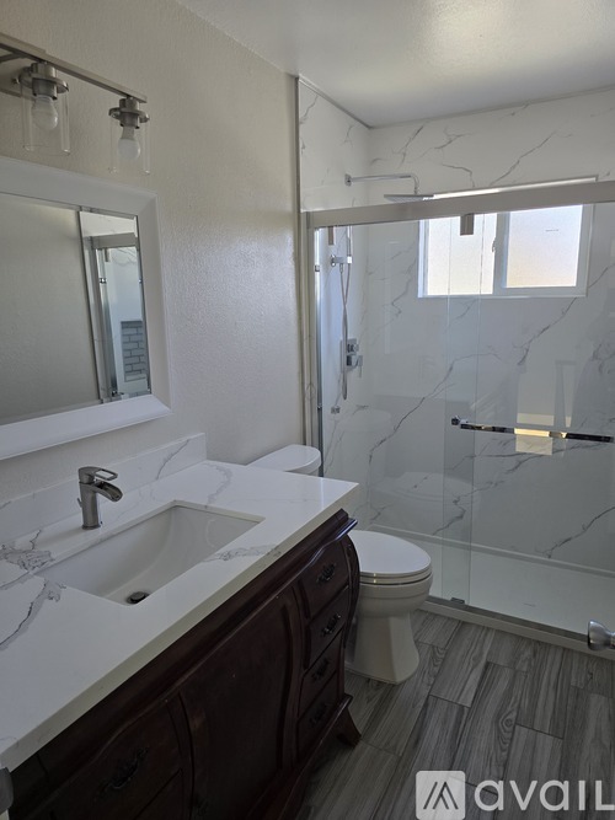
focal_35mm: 23
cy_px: 410
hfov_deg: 58.9
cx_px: 308
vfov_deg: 73.9
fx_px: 545
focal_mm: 6.3
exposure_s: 1/180
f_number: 1.7
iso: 125
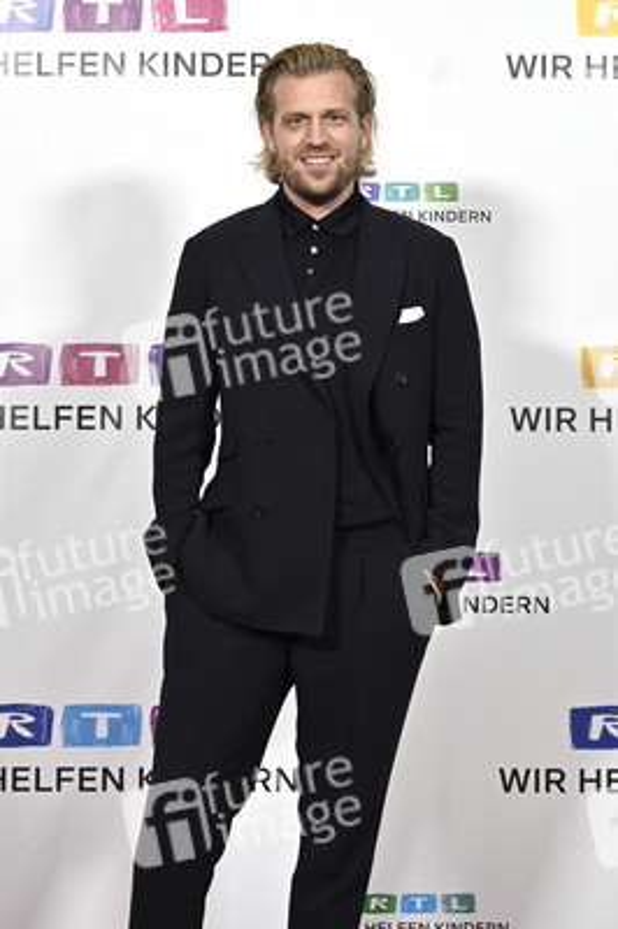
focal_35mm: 75
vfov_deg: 27.0
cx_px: 309
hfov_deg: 18.2
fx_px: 1934
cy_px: 464
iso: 800
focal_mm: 75
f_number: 4
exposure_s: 1/320
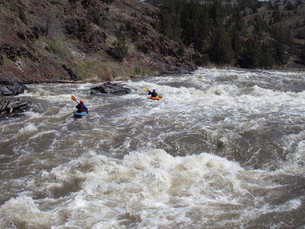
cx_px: 152
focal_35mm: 38
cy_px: 114
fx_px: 335
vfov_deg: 37.7
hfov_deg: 49.0
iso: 100
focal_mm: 6.3
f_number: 6.6
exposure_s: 1/640
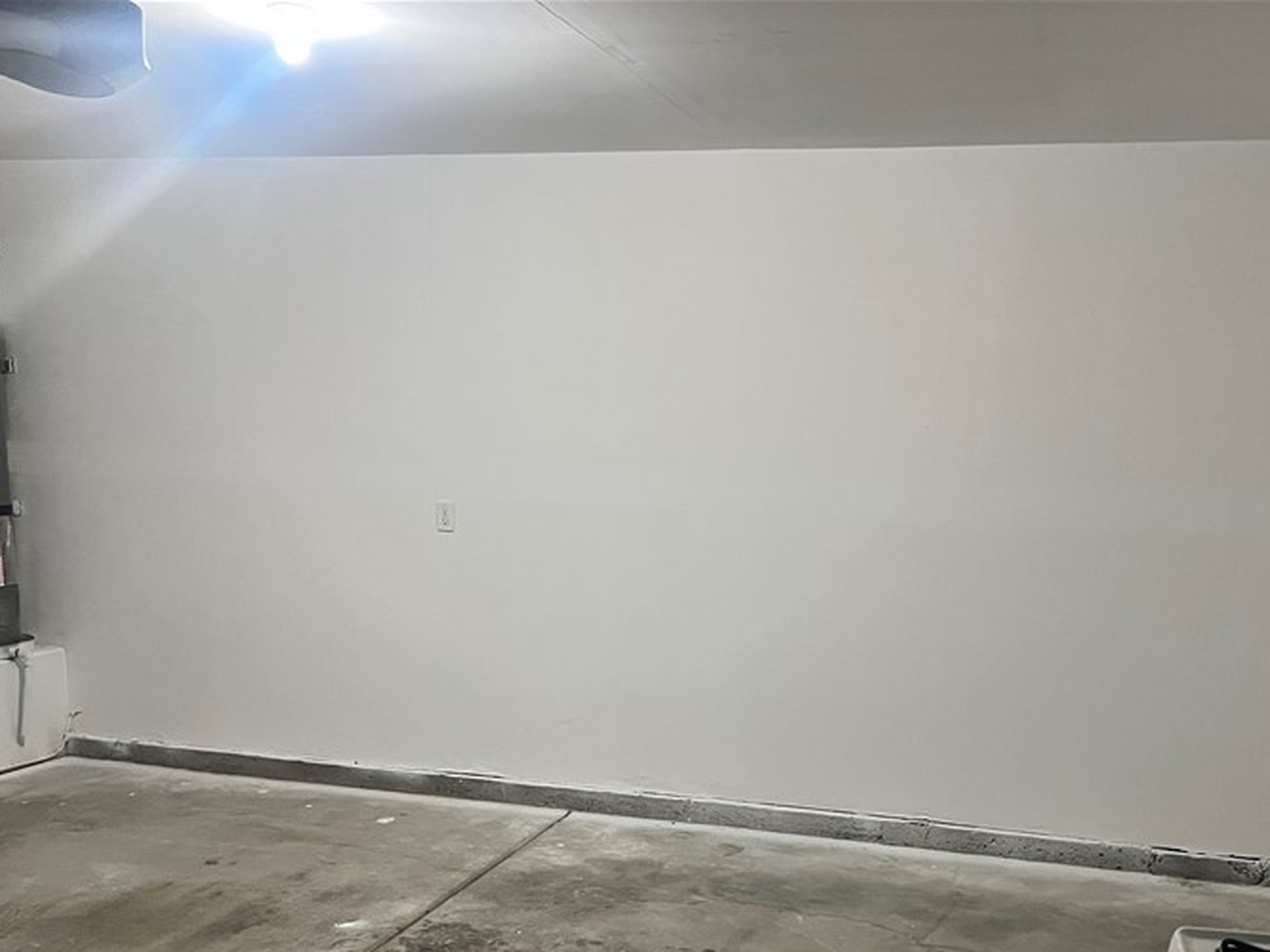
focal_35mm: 40
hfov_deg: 46.8
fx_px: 1467
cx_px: 679
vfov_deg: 35.0
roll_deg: -2.3
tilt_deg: -12.2
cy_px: 731
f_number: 1.5
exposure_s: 1/60
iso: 500
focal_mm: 5.7
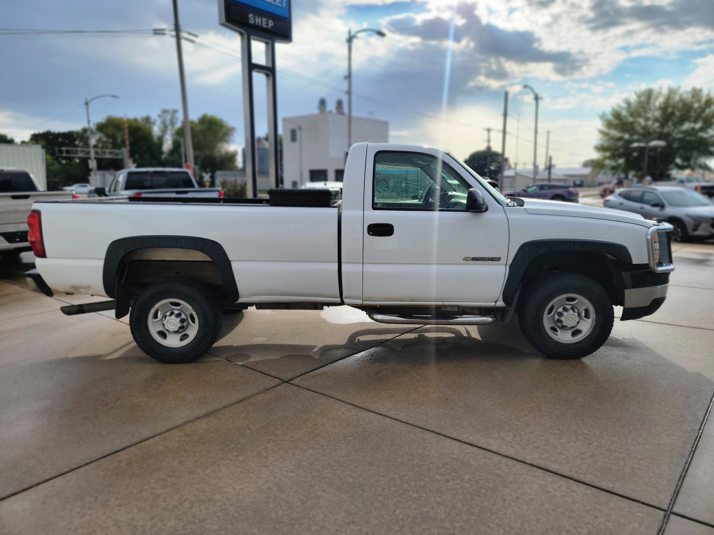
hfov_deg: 71.6
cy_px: 268
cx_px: 357
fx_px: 495
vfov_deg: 56.8
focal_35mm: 24
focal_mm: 6.7
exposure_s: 1/859
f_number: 1.8
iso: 16
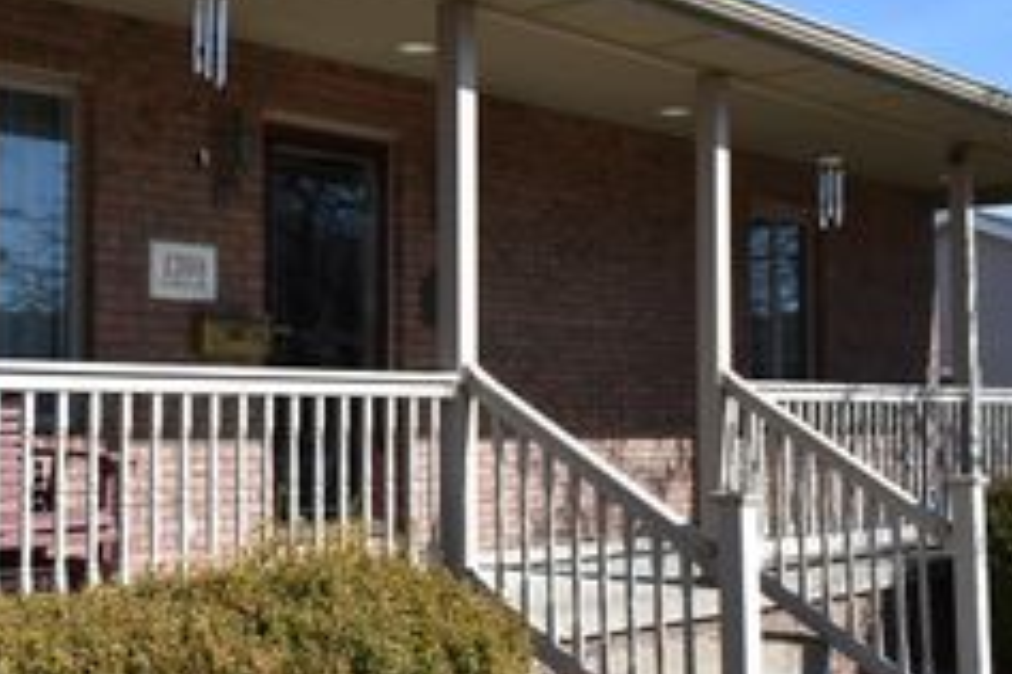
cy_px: 339
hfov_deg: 34.4
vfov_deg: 23.8
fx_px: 1602
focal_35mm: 57
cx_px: 260
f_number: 8
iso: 125
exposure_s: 1/250
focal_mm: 18
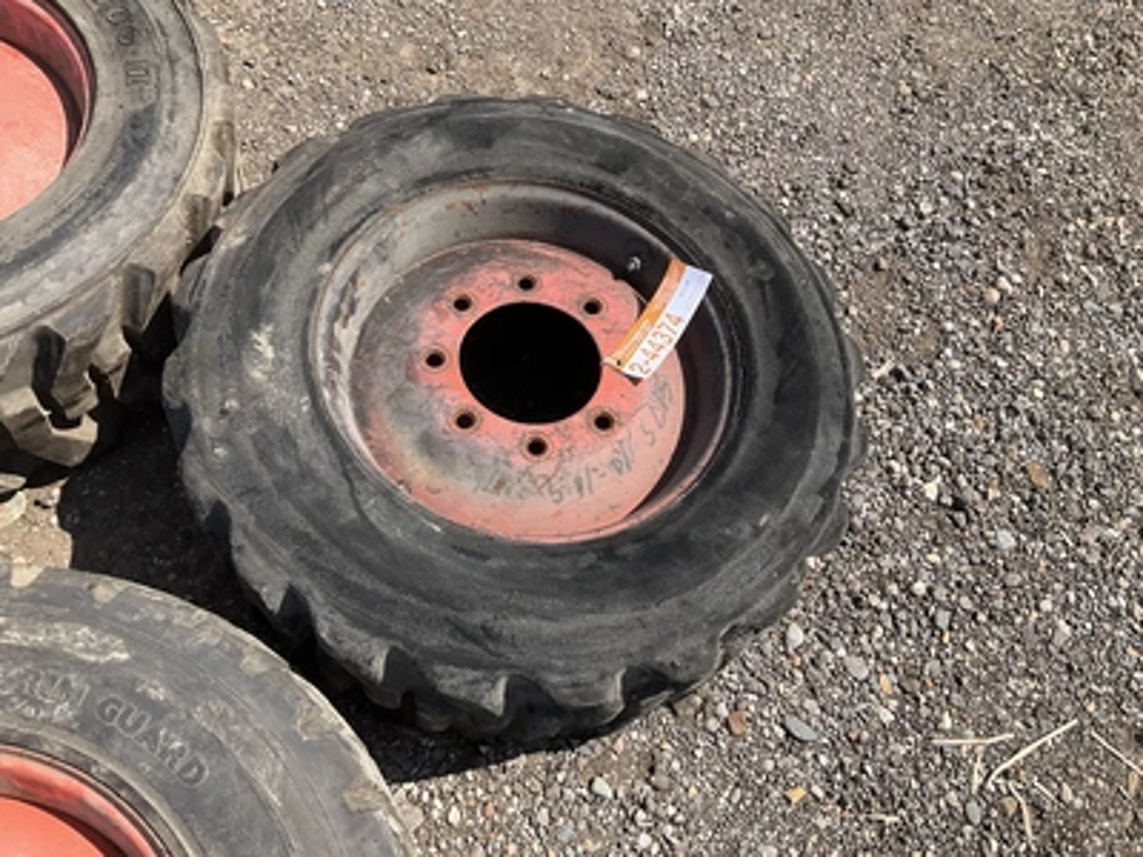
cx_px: 572
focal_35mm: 29
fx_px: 958
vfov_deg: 48.2
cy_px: 428
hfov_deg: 61.7
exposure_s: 1/1121
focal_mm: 3
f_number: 1.8
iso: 25
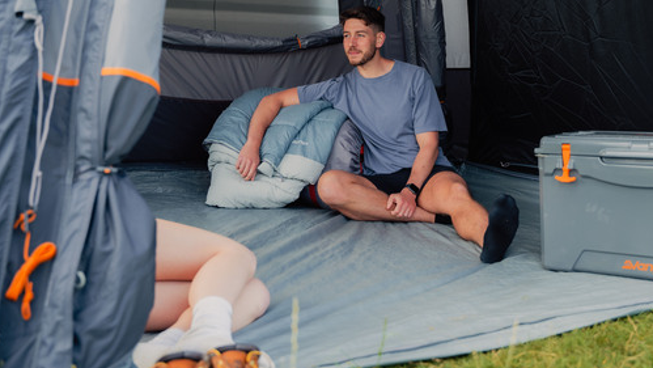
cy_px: 91
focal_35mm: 48
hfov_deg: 42.8
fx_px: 830
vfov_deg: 24.7
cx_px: 385
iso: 160
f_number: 2.8
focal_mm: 35.7
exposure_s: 1/160
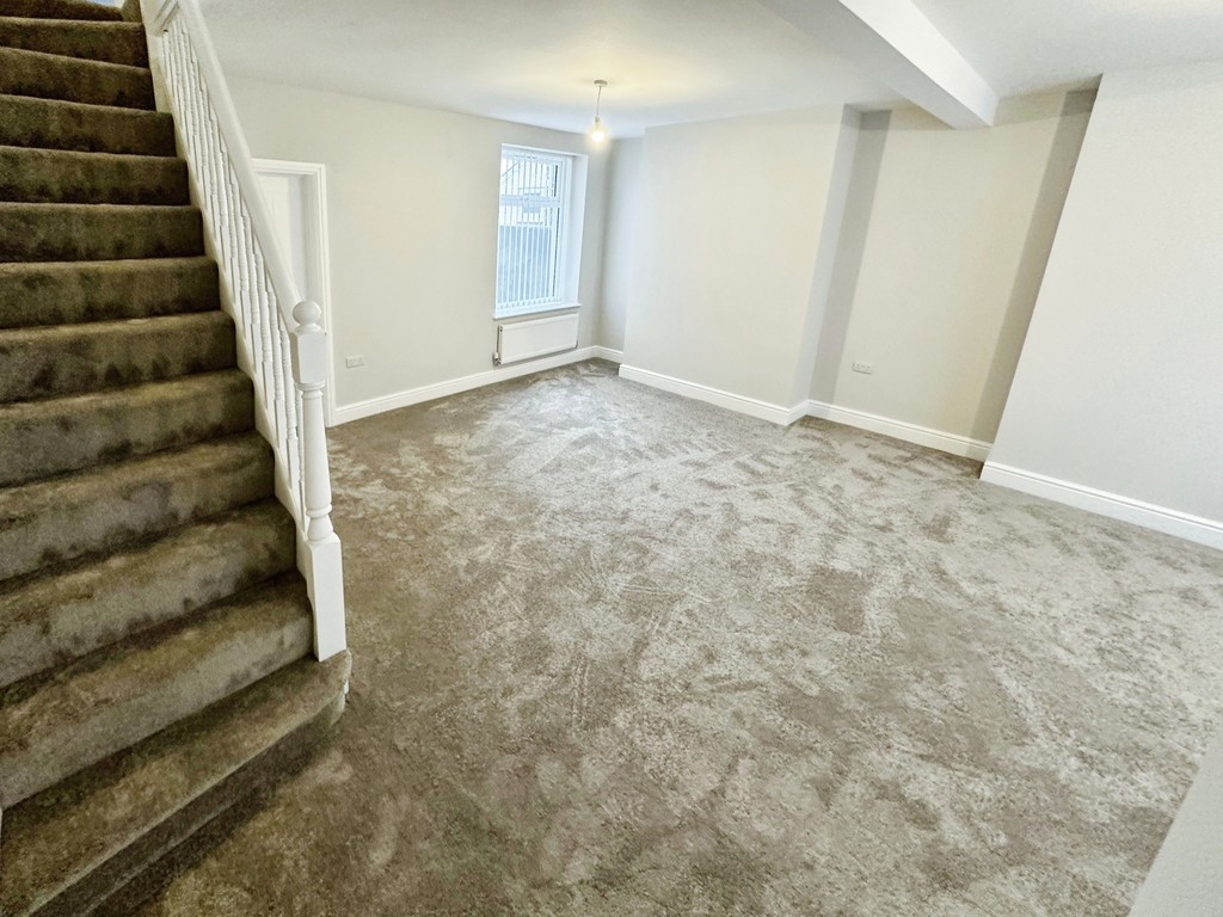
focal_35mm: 14
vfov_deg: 85.7
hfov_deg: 102.1
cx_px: 612
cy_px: 458
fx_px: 495
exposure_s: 1/50
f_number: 2.2
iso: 320
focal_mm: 2.22
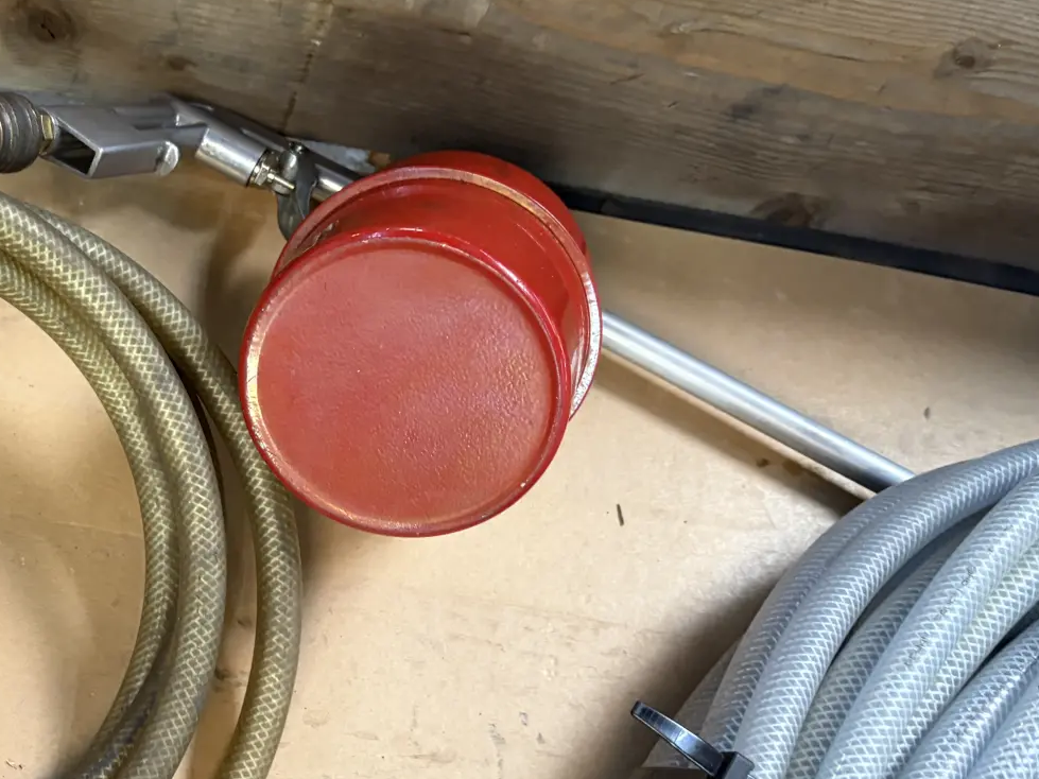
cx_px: 93
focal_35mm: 51
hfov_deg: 35.2
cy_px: 427
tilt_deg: -63.6
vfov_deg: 28.5
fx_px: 1531
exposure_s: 1/60
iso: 250
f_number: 1.6
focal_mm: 5.96
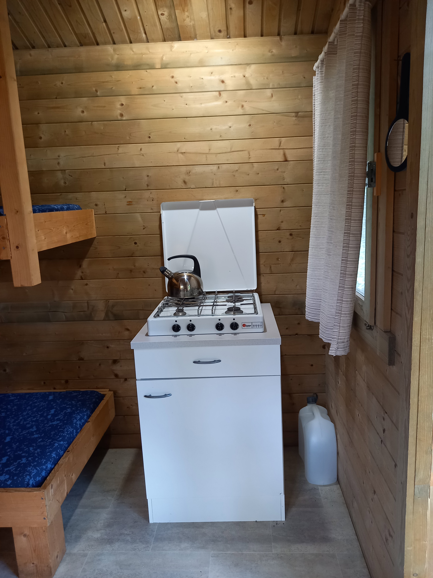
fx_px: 417
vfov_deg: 69.4
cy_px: 289
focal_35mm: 25
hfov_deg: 54.9
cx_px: 216
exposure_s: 1/33.3
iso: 320
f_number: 1.8
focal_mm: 4.65
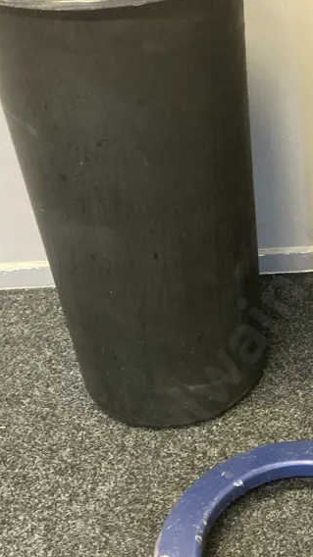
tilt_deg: -34.1
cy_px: 276
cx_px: 297
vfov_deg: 37.9
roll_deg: +1.9
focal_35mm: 55
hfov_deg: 21.2
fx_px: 812
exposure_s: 1/33
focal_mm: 3.99
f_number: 1.8
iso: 250
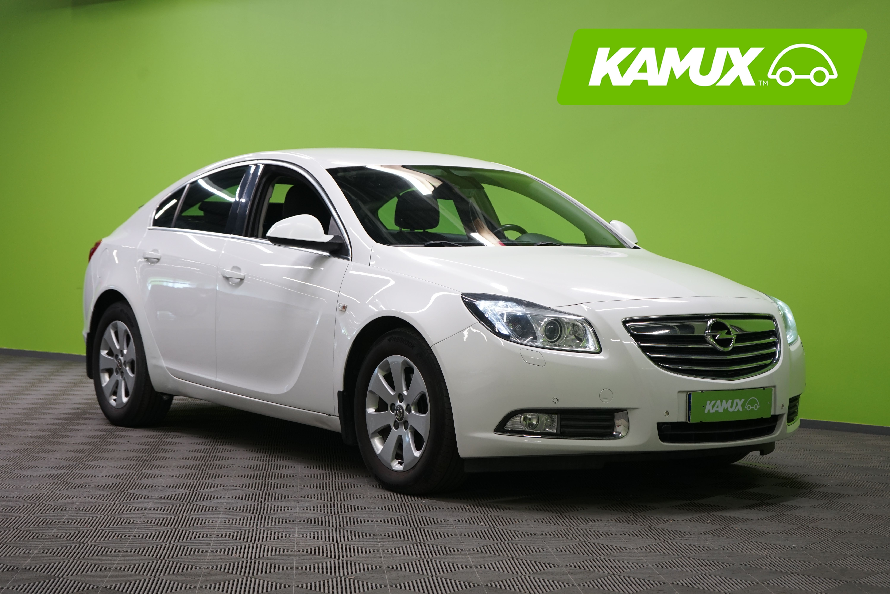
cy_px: 297
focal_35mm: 66
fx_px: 1632
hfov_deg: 30.5
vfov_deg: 20.6
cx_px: 445
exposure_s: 1/50
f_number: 5.6
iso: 640
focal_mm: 66
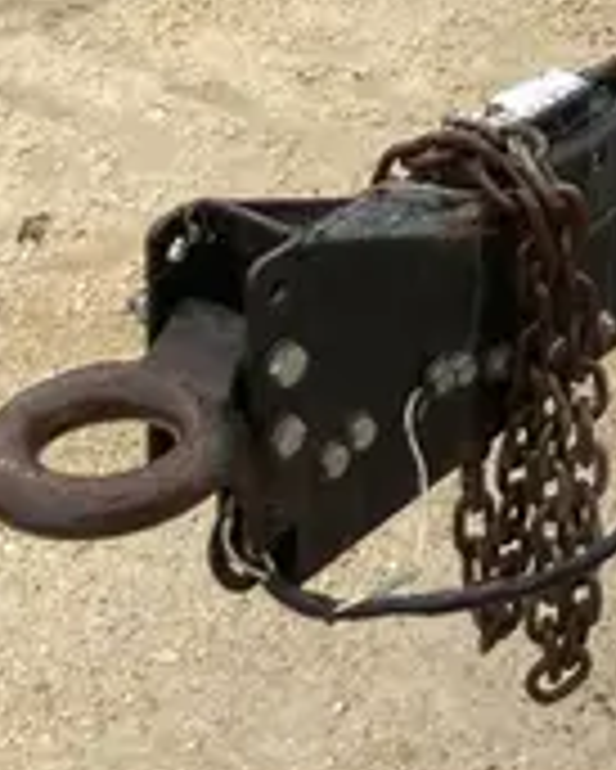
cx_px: 1142
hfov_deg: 12.0
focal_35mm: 117
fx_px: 2664
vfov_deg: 14.9
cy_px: -466
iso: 40
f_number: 1.8
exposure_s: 1/121
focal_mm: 3.99
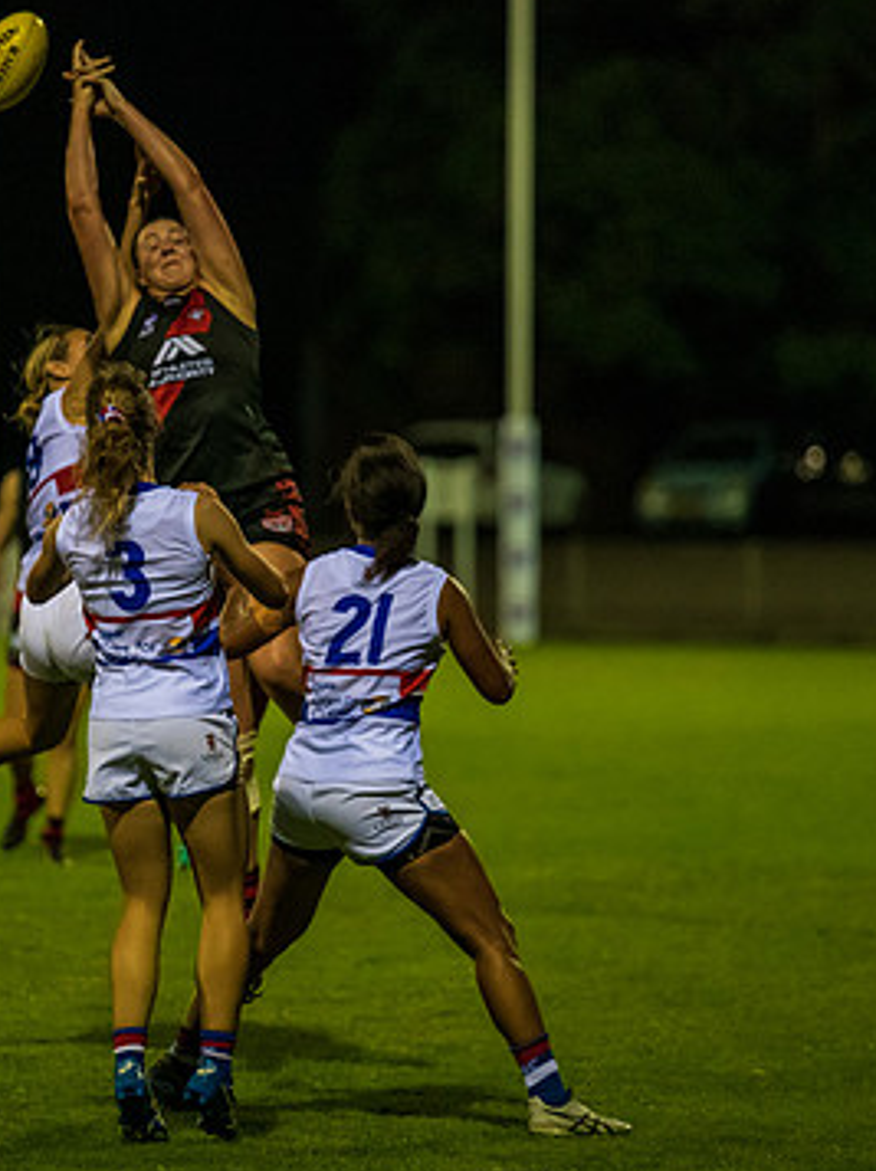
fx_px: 12608
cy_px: 555
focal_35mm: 373
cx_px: 182
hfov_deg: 4.0
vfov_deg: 5.3
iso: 4000
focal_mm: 200
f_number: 2.8
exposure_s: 1/800
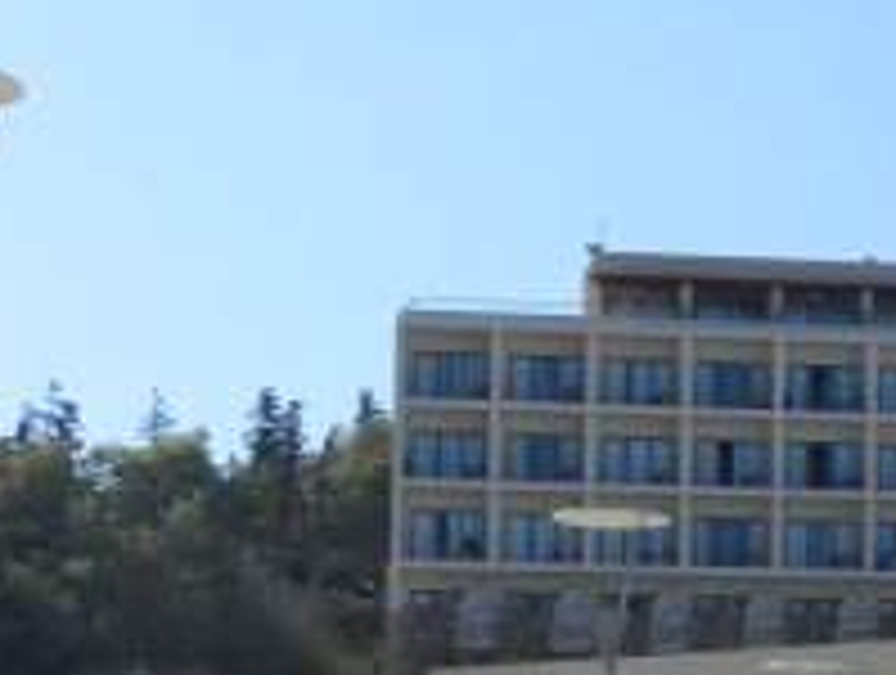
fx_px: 3164
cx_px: 1238
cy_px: 675
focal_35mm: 122
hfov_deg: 15.2
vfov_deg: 12.1
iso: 160
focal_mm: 6.7
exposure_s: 1/1000
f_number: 5
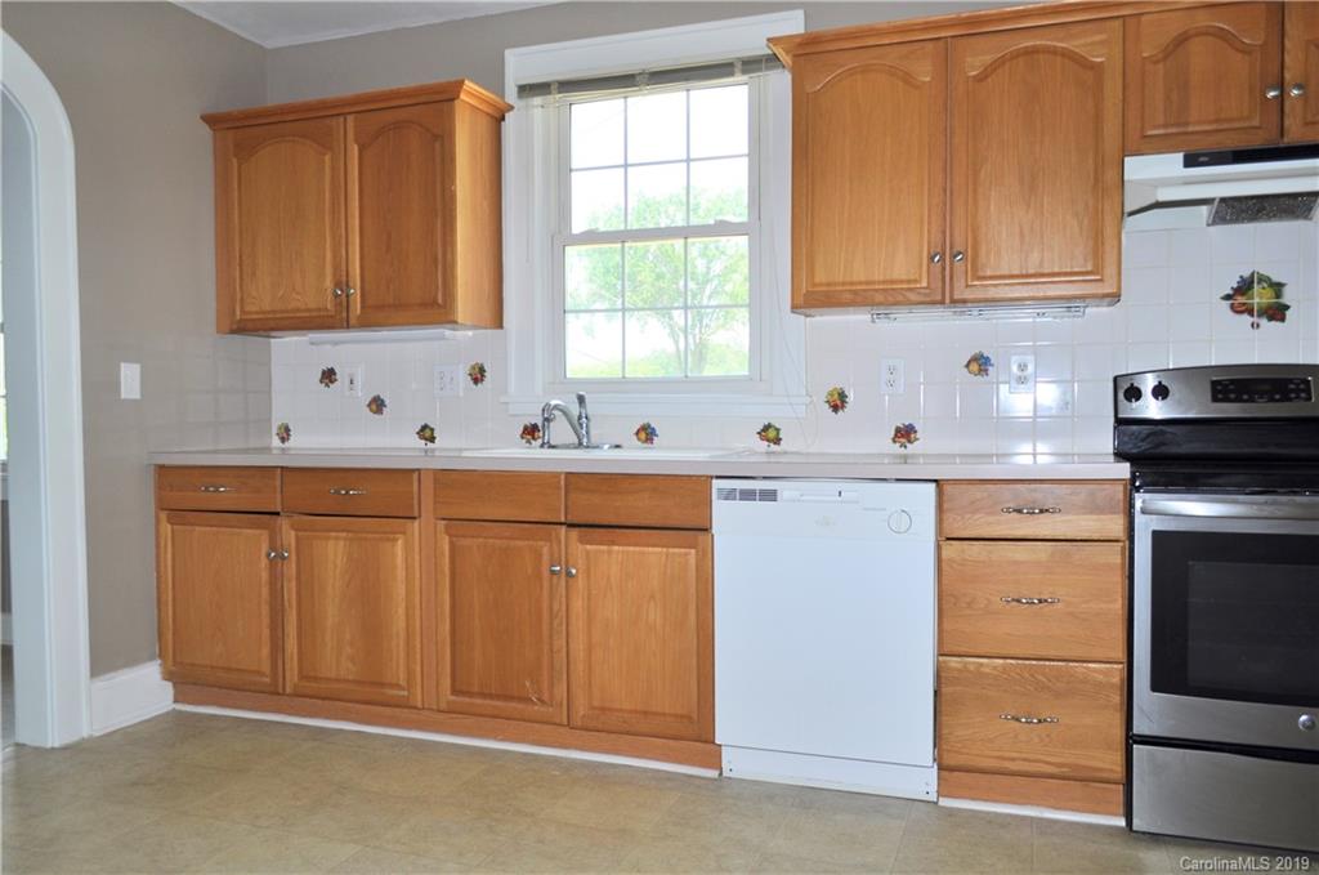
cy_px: 438
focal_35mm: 27
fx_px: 988
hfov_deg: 67.5
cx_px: 660
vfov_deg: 47.8
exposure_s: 1/125
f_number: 5.6
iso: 220
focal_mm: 18
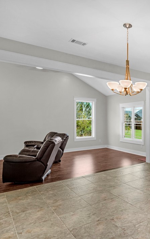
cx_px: 161
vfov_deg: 70.9
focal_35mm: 26
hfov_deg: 39.9
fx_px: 168
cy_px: 118
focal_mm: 11
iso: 250
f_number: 7.1
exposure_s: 1/13
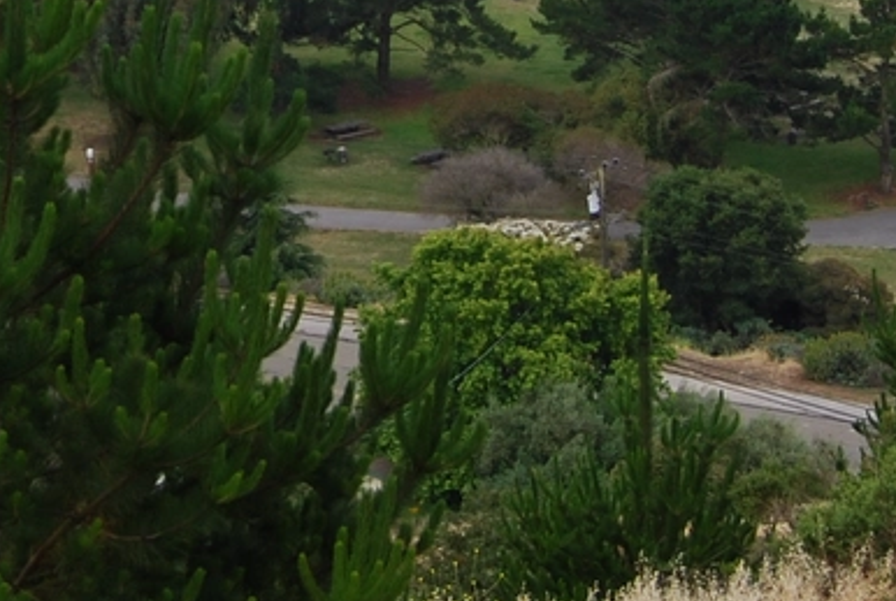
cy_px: -448
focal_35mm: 188
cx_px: -34
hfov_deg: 10.8
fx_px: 4688
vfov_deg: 7.2
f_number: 5.6
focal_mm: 30
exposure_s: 1/125
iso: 100
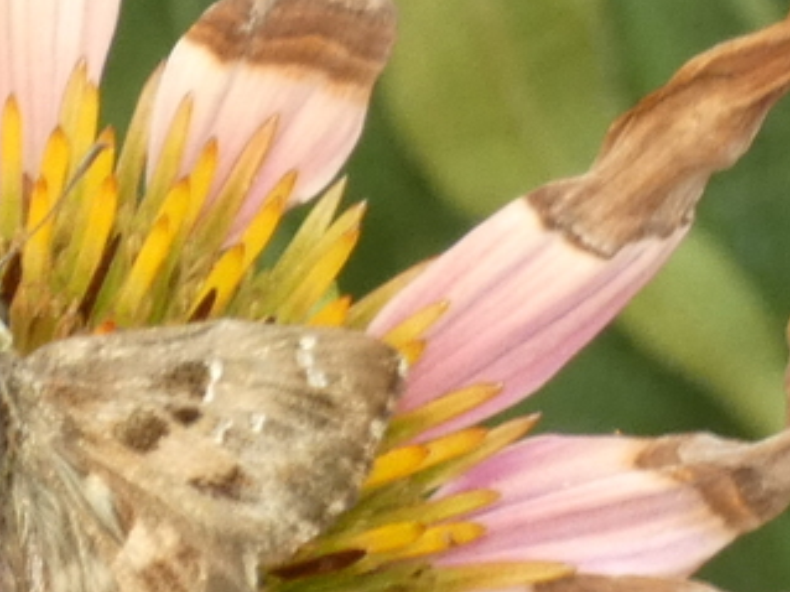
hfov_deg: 1.7
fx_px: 26098
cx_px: -16
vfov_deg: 1.3
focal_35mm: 1144
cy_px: 602
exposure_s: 1/125
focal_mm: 76.7
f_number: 5.6
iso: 200
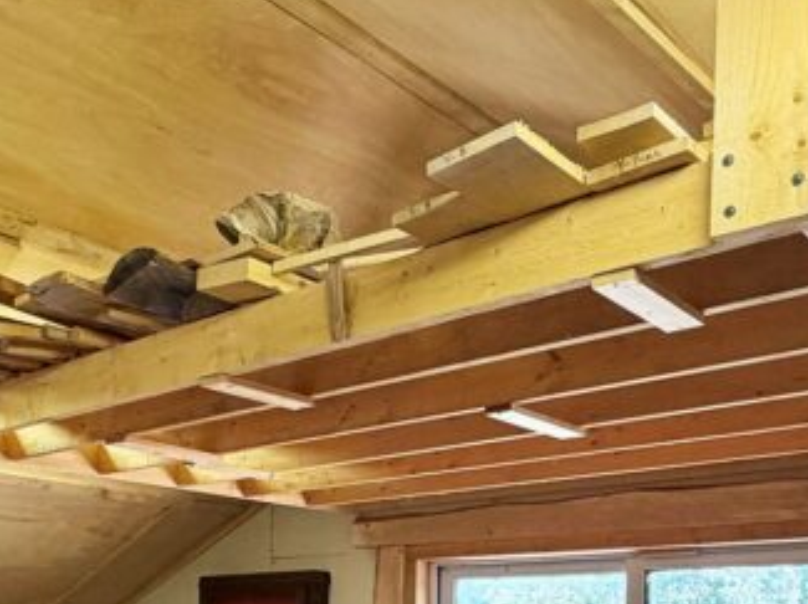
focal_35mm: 46
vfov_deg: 28.9
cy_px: 644
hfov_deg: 39.2
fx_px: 1073
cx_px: 131
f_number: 2.2
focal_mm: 2.22
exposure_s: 1/120
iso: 125
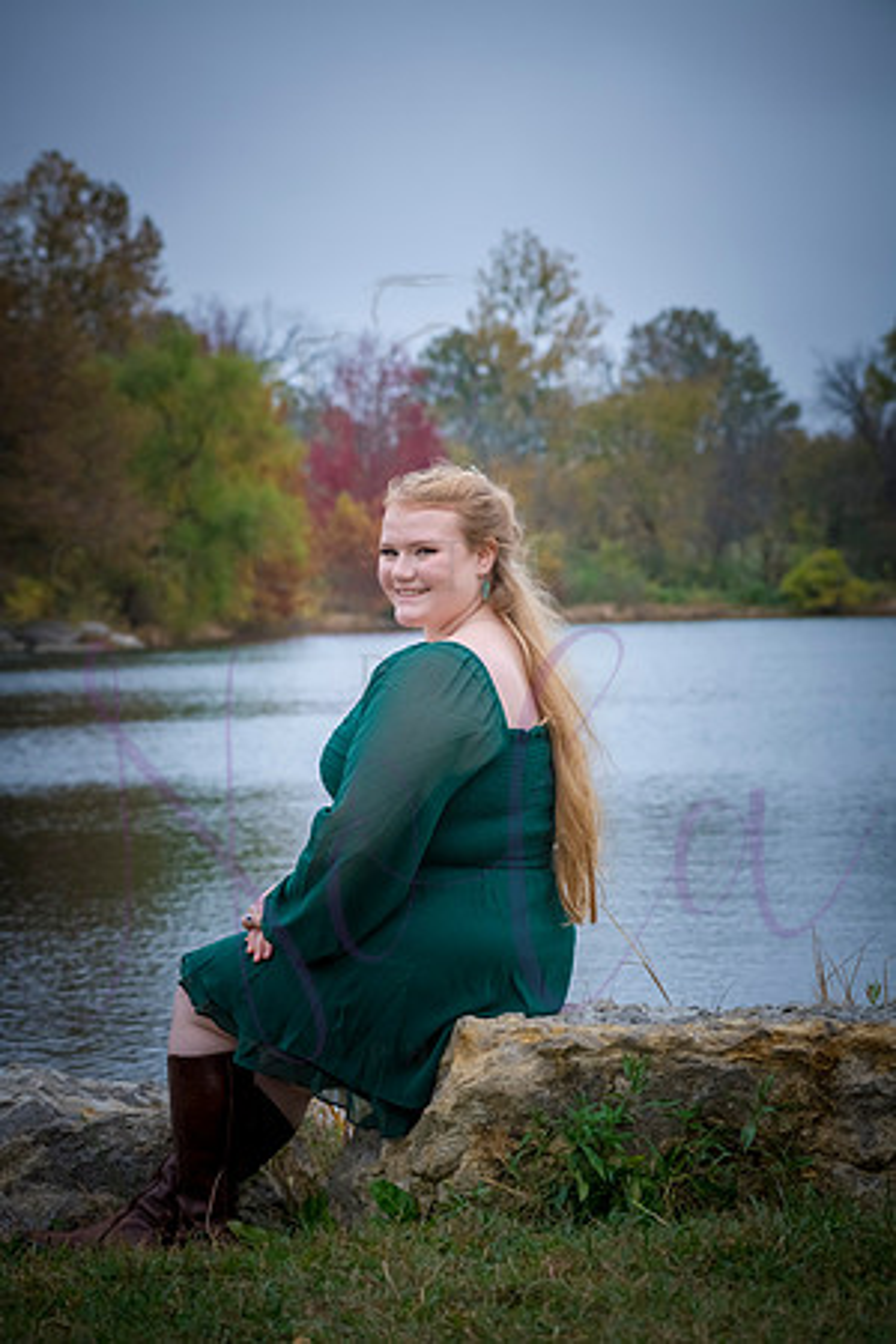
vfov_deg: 20.4
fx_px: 3733
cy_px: 672
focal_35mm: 100
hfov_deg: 13.7
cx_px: 448
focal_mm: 100
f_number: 8
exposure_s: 1/400
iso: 640
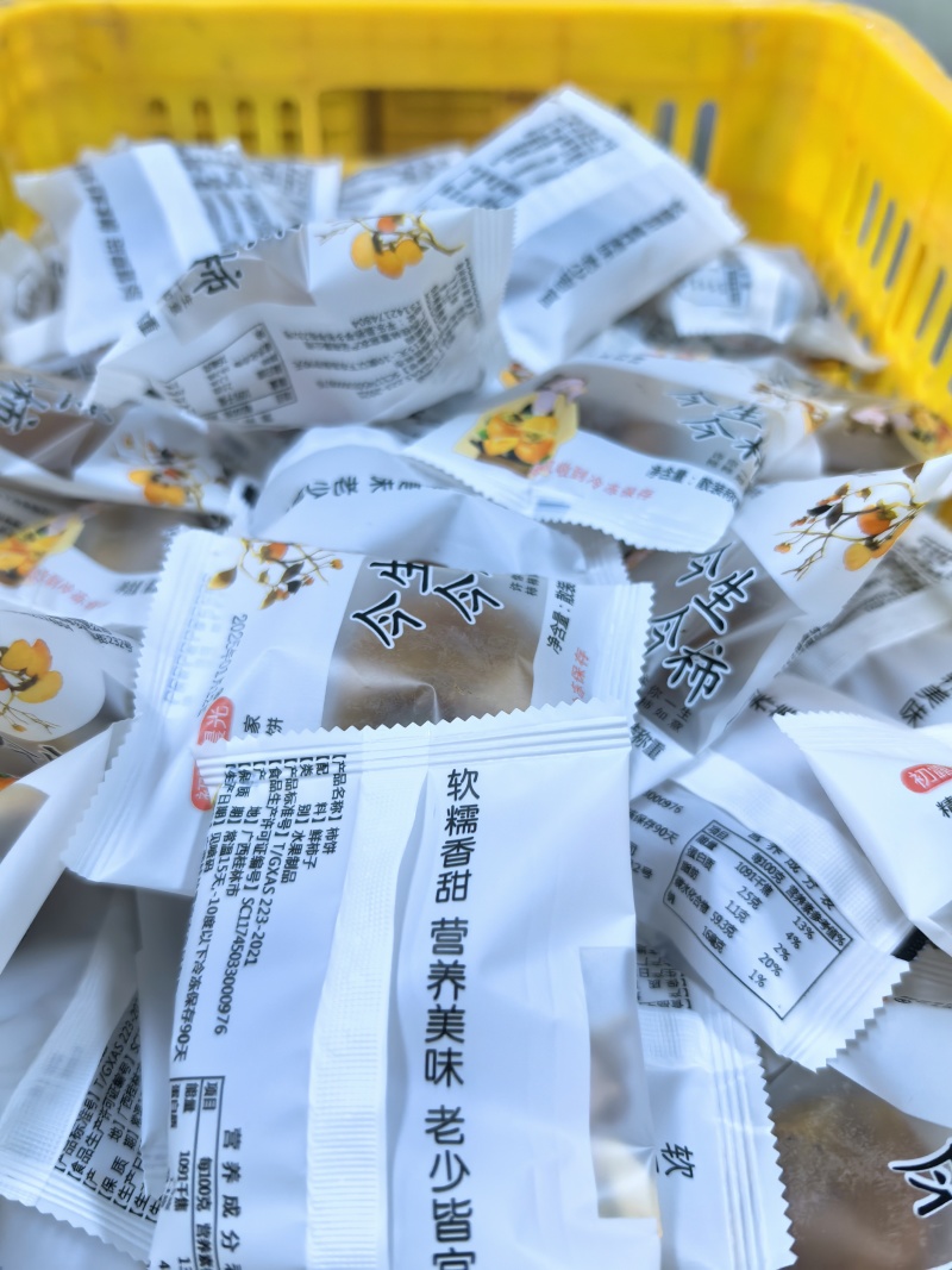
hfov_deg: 51.3
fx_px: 990
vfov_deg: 65.3
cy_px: 635
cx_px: 476
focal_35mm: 27
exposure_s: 1/750
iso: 800
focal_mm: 6.98
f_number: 1.4
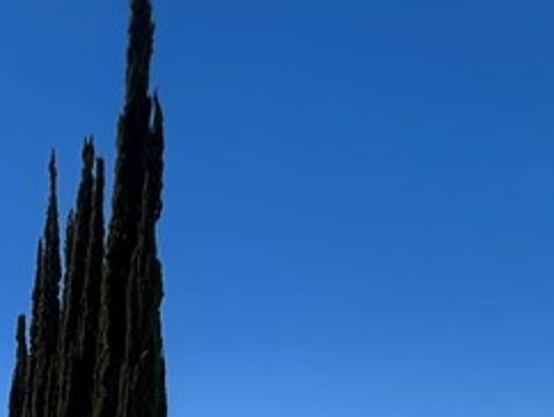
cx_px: -272
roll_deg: +0.1
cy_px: 717
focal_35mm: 55
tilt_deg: -6.6
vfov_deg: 20.3
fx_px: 881
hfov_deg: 26.0
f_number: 1.8
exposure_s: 1/2874
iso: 32
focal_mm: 1.57
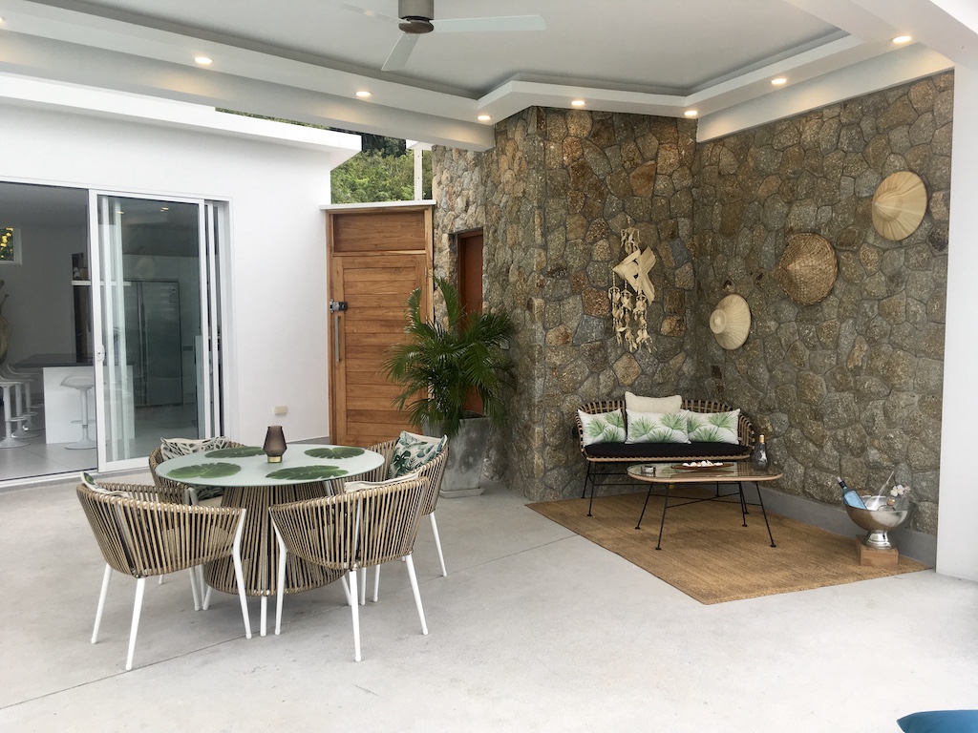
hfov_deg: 61.7
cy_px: 366
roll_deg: -0.3
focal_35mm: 29
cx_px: 489
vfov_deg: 48.2
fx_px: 819
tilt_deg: -4.2
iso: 25
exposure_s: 1/100
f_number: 2.2
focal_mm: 4.15
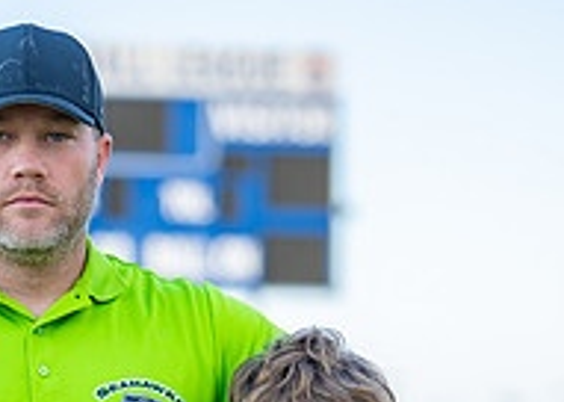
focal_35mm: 188
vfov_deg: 7.5
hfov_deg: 10.7
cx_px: 172
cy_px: 539
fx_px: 3008
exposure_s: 1/2000
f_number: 1.2
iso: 100
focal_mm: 50
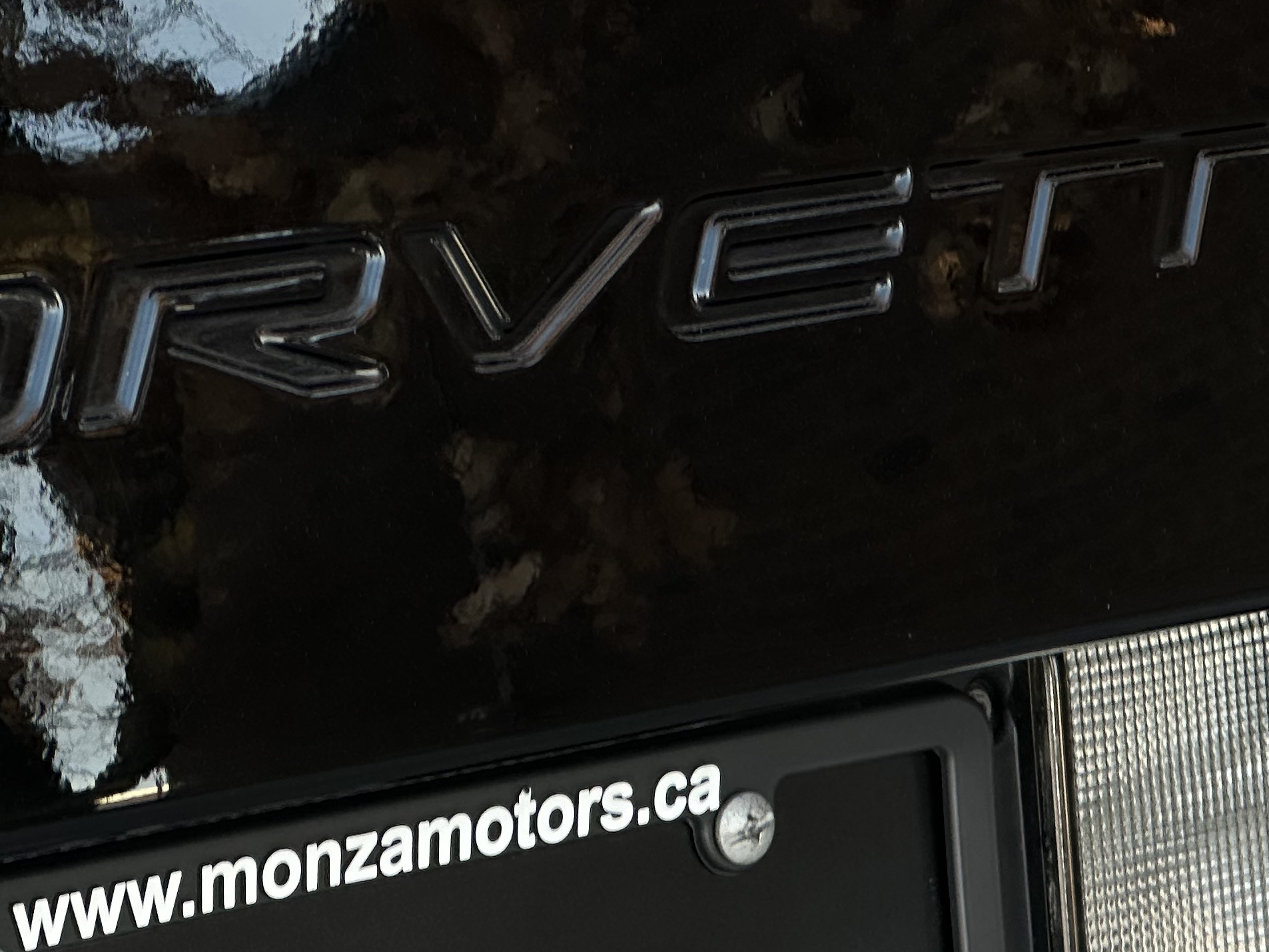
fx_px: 5976
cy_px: 248
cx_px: 374
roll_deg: -4.1
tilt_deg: -13.7
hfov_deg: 12.1
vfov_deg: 9.1
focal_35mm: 163
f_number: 2.8
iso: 125
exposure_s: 1/99
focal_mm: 9
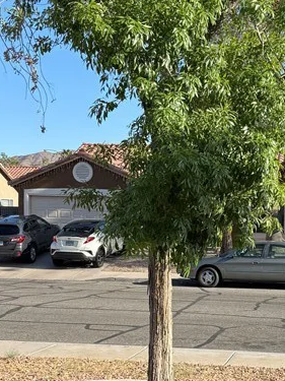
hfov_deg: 20.6
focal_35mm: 71
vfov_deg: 27.2
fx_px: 780
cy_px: 262
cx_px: 192
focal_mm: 5.96
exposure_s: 1/1616
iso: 50
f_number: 1.6
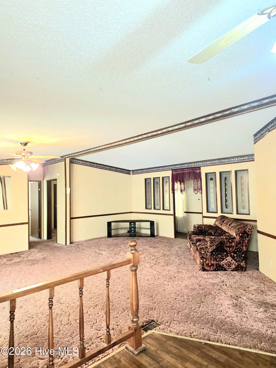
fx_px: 245
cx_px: 138
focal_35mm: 23
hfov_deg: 58.9
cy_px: 184
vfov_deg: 73.9
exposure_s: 1/120
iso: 800
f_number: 1.7
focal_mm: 6.25
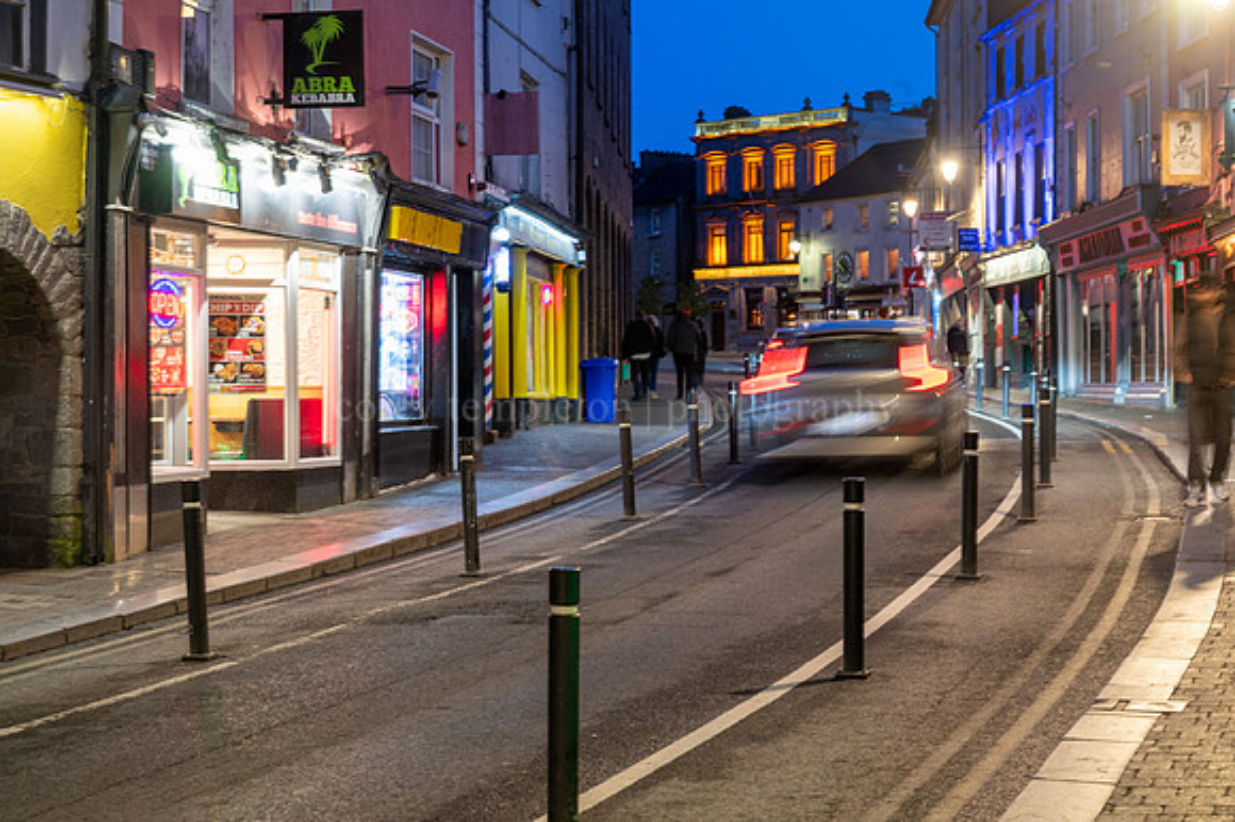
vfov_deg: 19.4
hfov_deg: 28.9
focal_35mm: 70
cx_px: 618
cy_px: 411
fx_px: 2400
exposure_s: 1/2
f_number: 10
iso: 500
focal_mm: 70
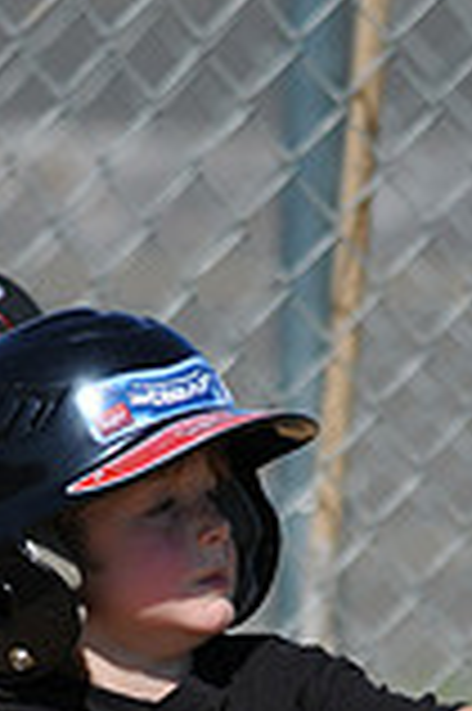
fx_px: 32617
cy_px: 1040
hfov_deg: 0.8
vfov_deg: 1.2
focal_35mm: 1655
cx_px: 308
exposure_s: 1/2500
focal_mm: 300
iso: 200
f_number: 4
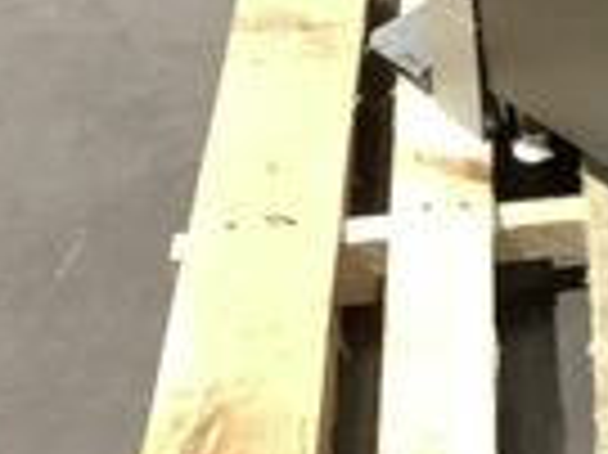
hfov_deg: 19.3
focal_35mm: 92
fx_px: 1614
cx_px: 842
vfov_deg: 15.0
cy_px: -207
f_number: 2.4
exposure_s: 1/30
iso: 320
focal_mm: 3.3
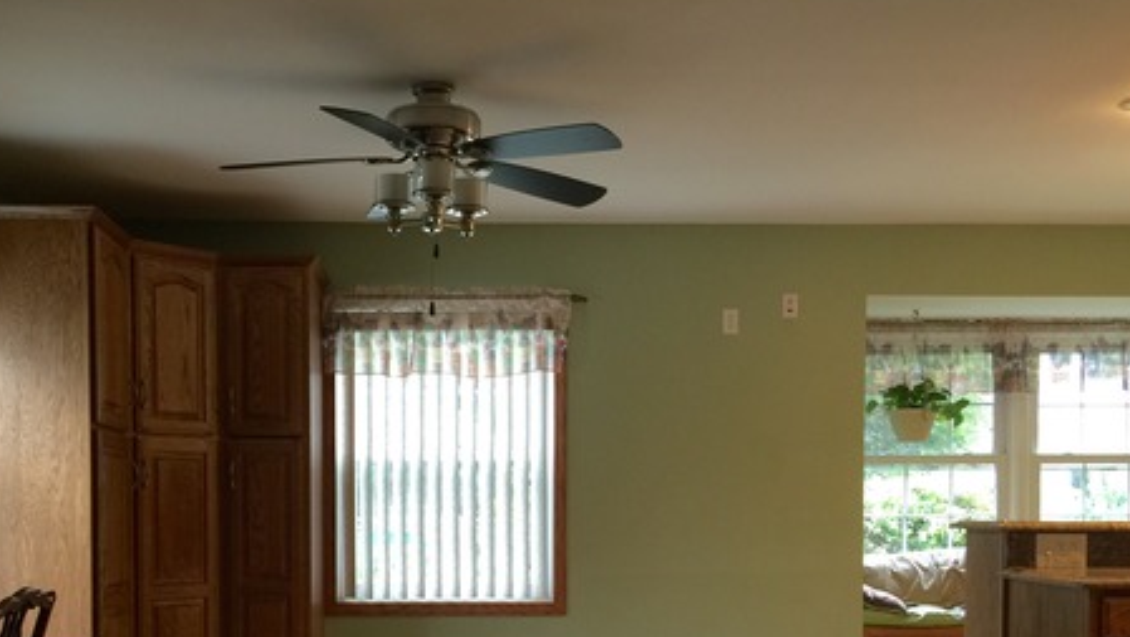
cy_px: 567
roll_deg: -1.2
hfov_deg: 45.3
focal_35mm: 45
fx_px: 1349
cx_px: 486
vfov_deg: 25.8
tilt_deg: -2.0
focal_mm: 4.15
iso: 40
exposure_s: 1/15
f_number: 2.2
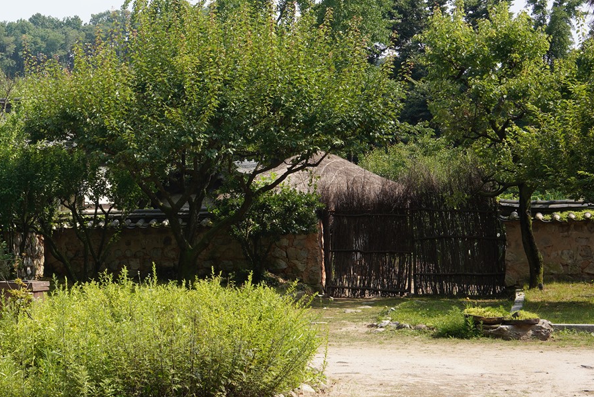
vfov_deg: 17.5
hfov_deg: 24.8
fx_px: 1288
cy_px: 157
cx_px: 3
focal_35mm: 78
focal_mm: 35
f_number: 9
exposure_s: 1/200
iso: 200
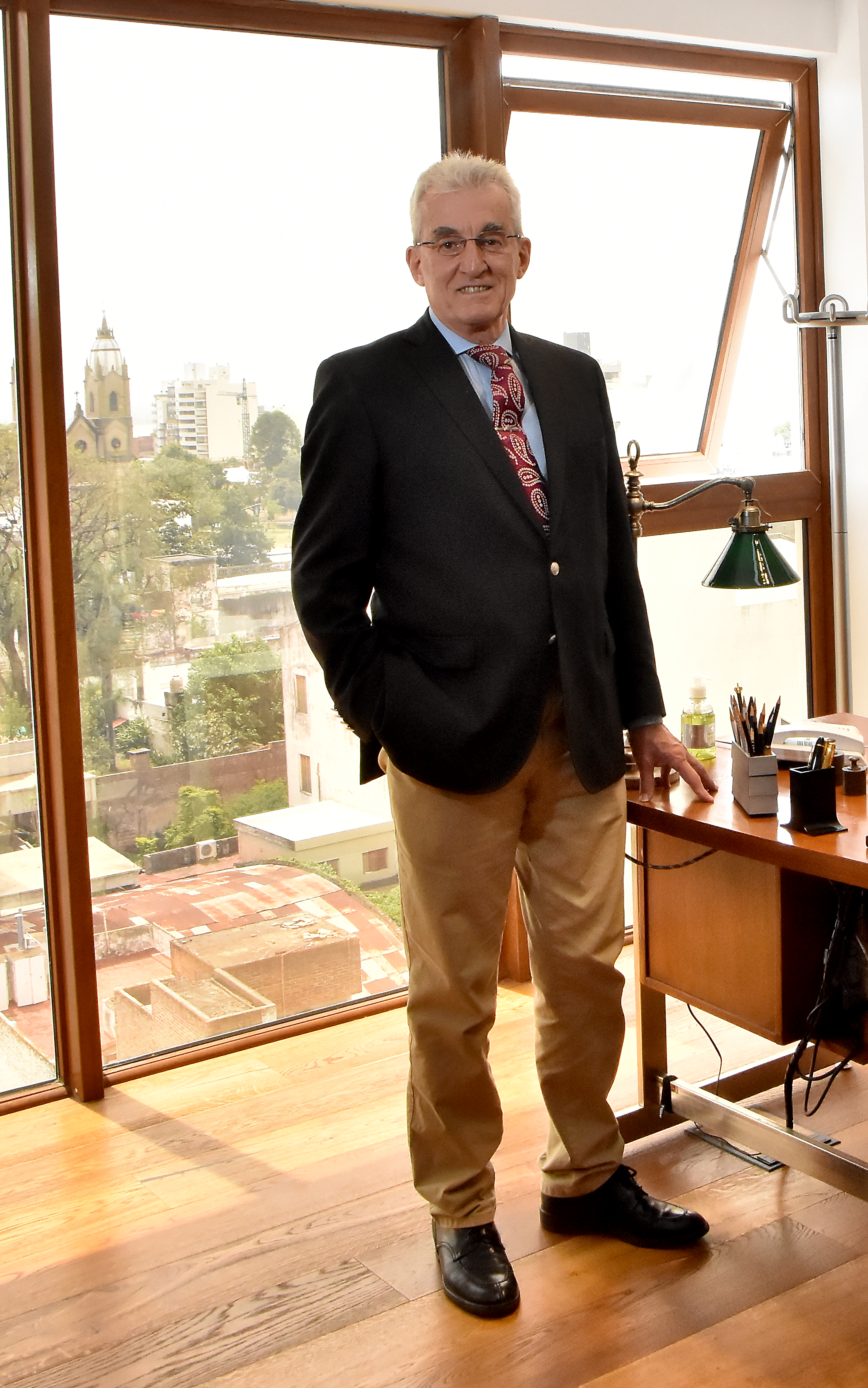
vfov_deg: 61.2
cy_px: 692
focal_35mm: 31
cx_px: 413
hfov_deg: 40.6
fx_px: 1173
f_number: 13
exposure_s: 1/250
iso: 2500
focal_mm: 20
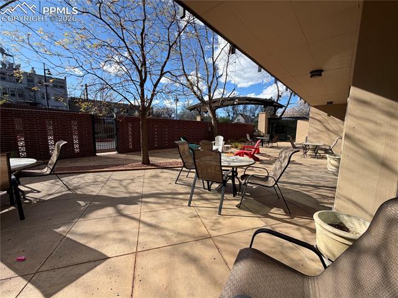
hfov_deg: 102.1
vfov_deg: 85.6
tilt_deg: -5.5
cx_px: 199
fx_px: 161
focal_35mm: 14
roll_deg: -0.4
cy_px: 149
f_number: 2.2
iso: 32
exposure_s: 1/770
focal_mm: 2.22
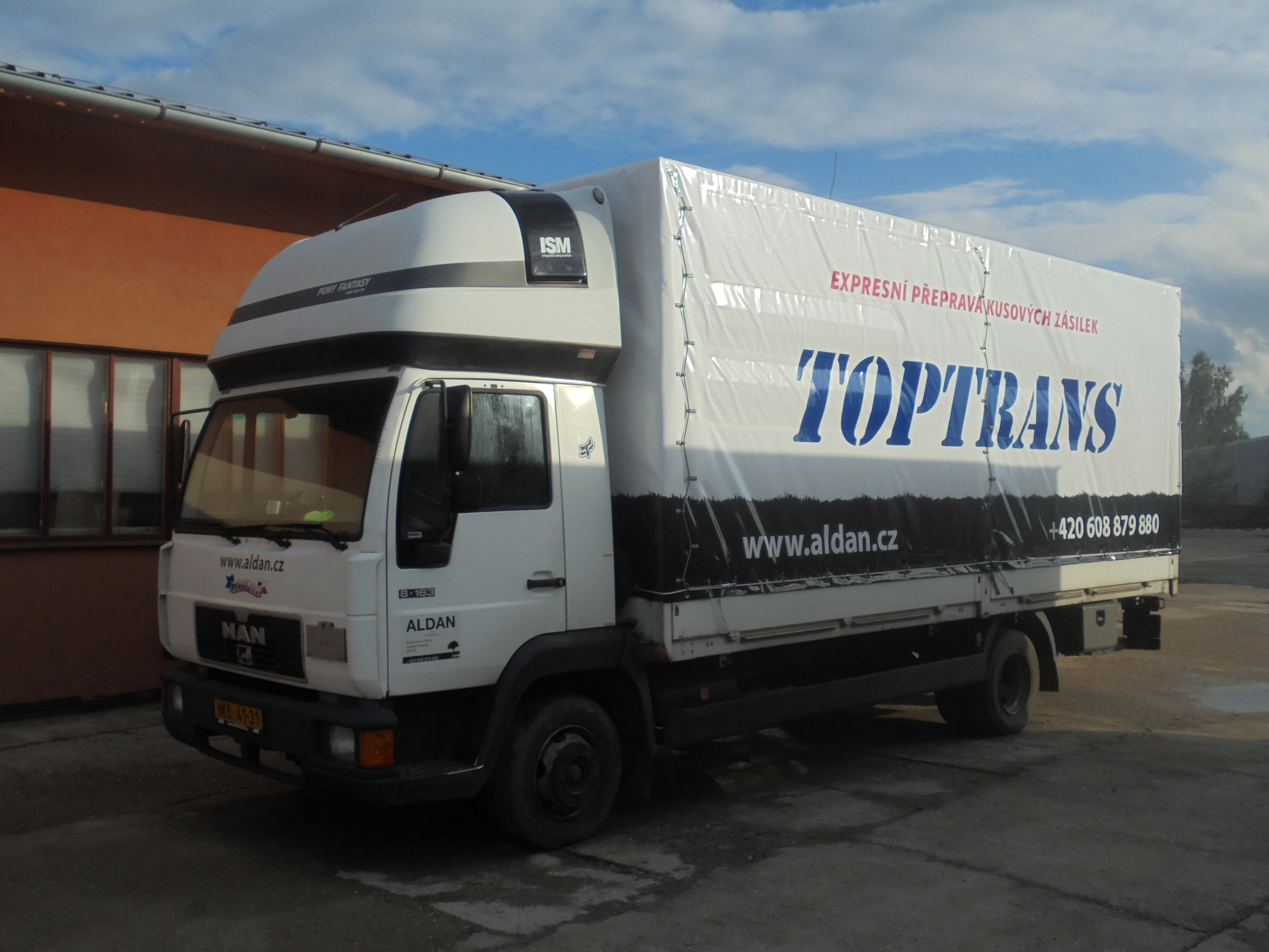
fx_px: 1246
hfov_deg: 54.0
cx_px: 634
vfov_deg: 41.8
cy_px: 476
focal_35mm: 34
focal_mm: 6.1
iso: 100
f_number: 4
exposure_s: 1/800
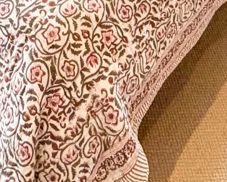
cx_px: 94
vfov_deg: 13.2
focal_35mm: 77
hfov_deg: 24.7
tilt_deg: -12.5
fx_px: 518
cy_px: -285
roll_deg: +2.0
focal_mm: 2.22
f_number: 2.2
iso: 125
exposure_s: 1/100
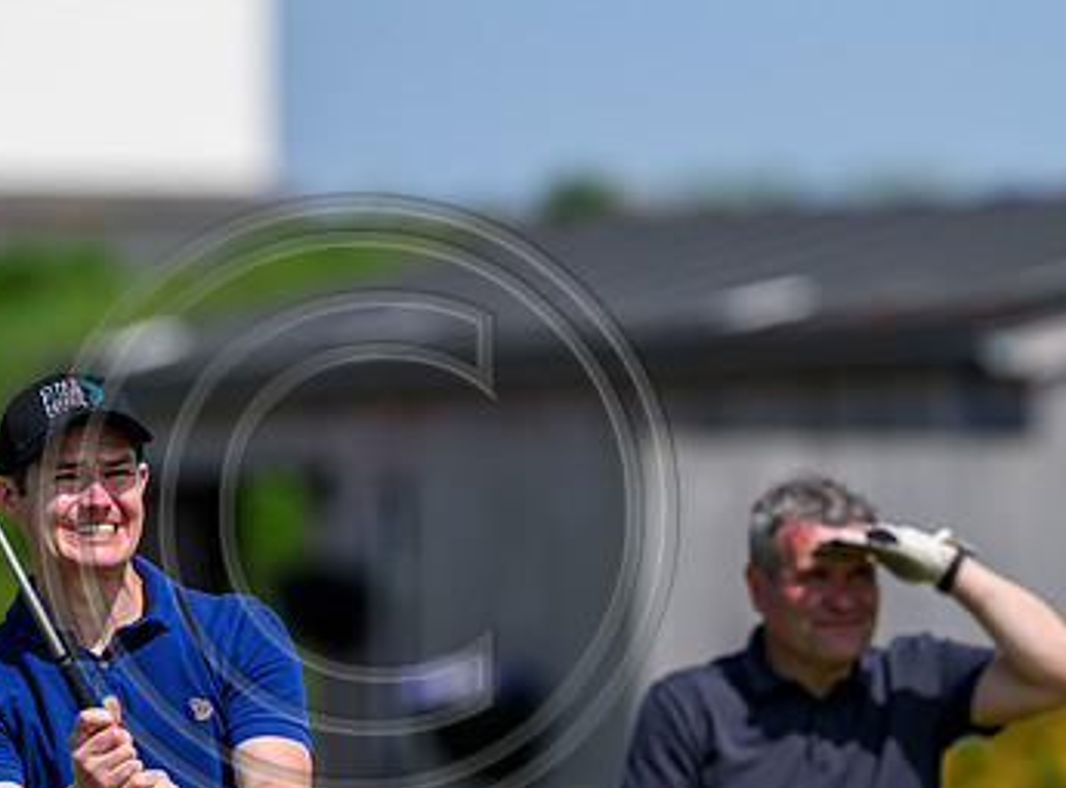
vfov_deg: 1.9
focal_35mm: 794
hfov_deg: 2.5
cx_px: 410
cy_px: 576
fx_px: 24324
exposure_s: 1/5000
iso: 500
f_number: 4.5
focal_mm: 400
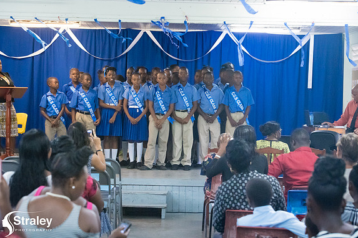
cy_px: 119
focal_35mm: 87
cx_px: 177
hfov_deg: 23.4
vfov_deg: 15.7
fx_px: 865
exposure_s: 1/200
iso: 25600
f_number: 6.3
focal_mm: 86
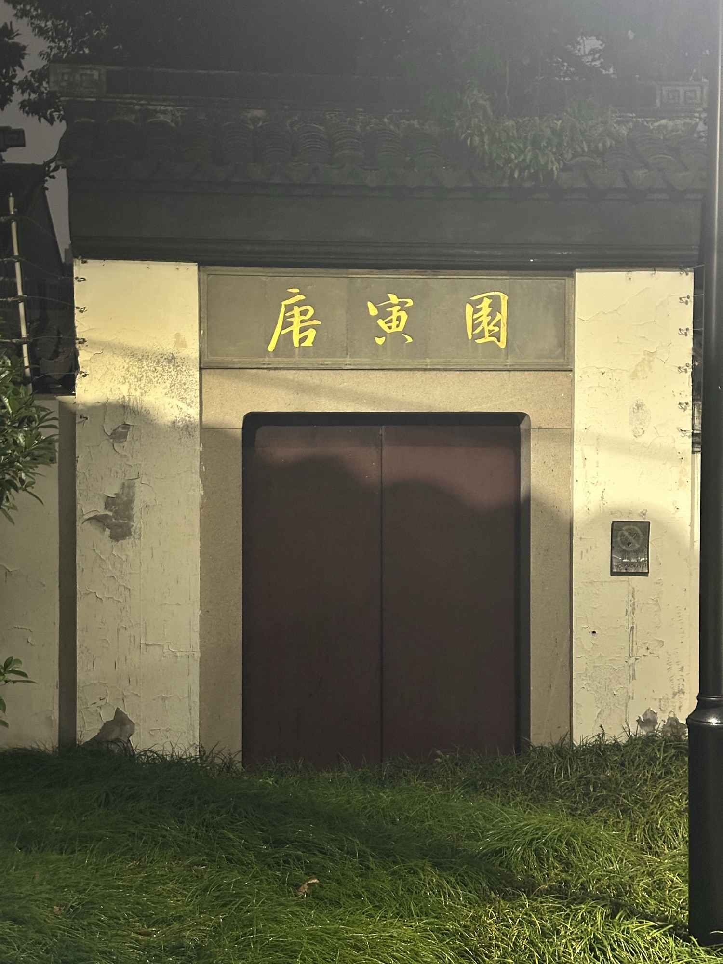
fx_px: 1337
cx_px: 362
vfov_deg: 39.7
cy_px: 482
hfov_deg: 30.3
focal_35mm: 48
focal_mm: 6.86
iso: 640
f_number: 1.78
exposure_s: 1/25
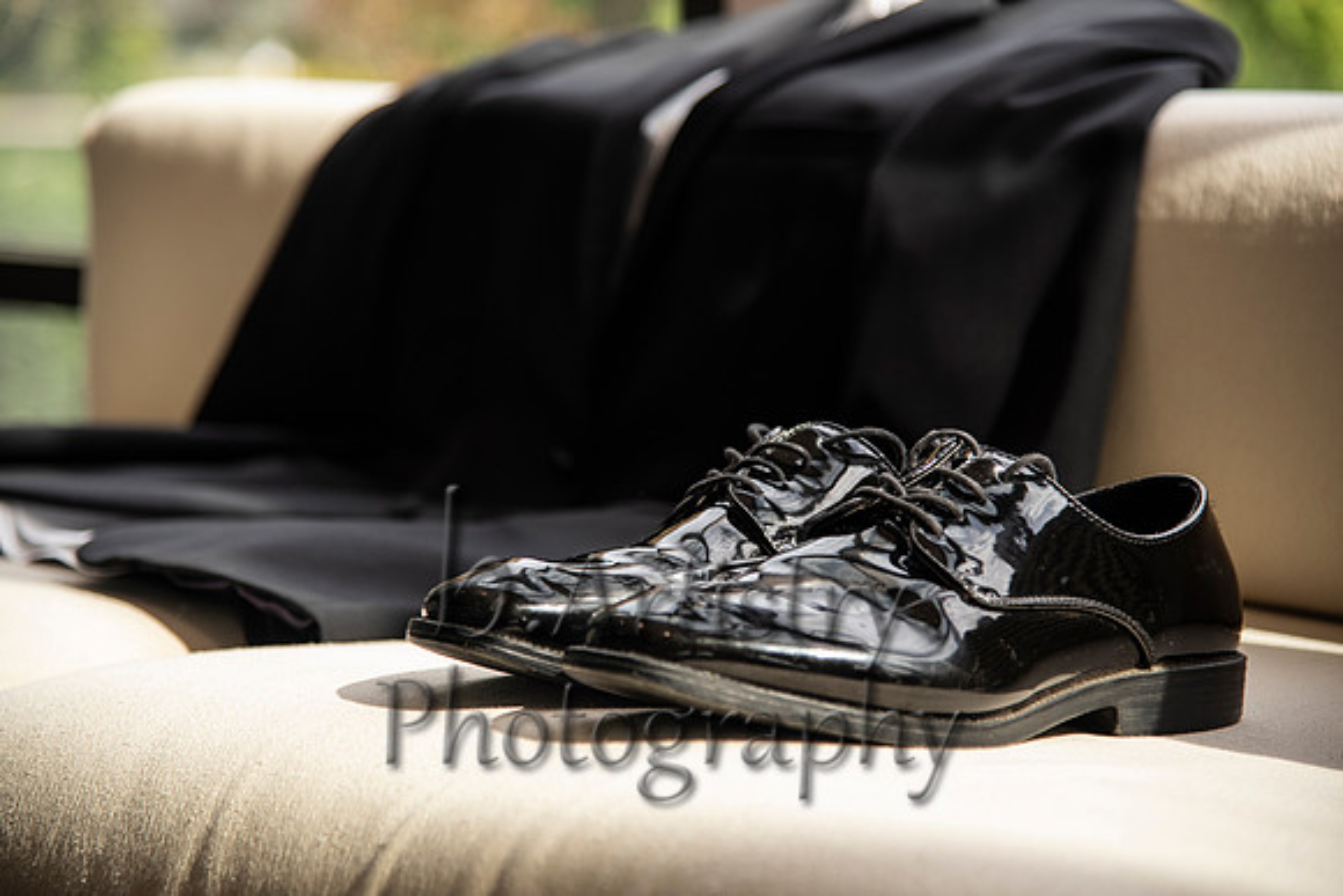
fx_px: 4104
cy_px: 448
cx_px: 672
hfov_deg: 18.6
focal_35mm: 110
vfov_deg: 12.5
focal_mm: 110
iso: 400
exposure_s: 1/160
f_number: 4
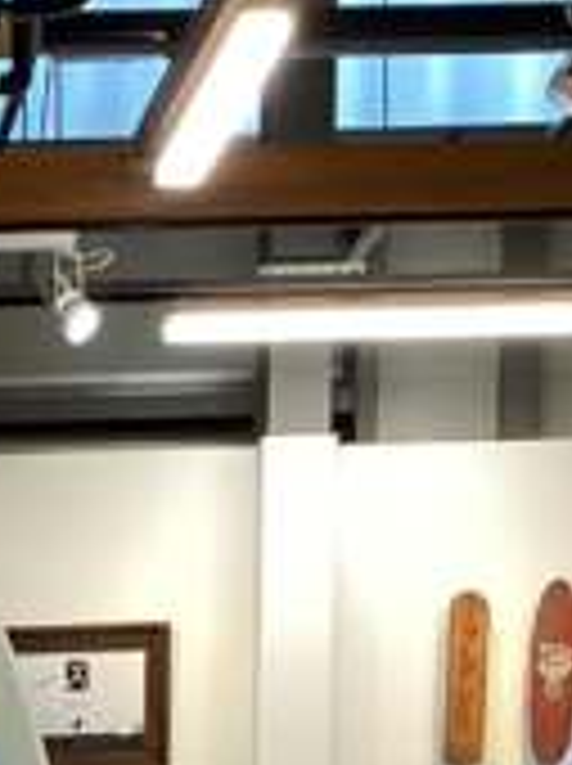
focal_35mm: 146
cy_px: 1786
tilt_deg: -12.5
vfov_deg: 11.4
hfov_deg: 9.8
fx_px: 3225
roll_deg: +1.6
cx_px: -306
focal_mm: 3.3
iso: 64
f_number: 2.4
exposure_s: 1/50
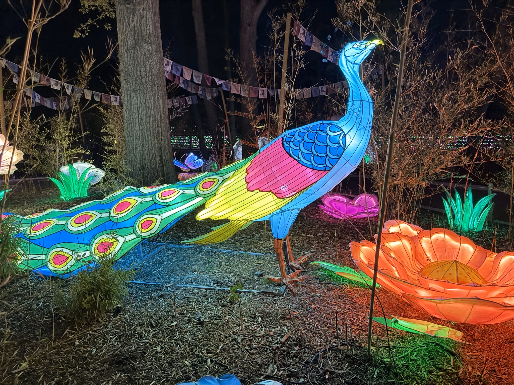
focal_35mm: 24
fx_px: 356
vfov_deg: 56.8
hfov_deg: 71.6
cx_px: 257
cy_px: 192
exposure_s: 1/60
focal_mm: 6.76
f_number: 1.78
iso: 640
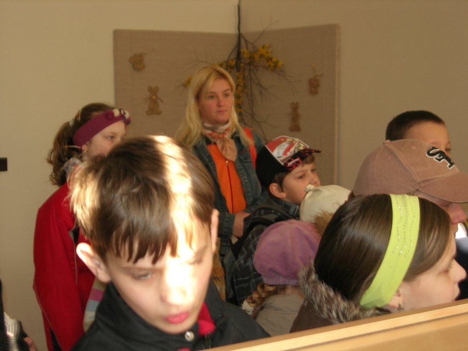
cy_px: 176
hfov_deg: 27.0
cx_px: 234
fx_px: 973
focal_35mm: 72
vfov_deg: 20.4
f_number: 3.7
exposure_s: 1/30
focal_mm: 14.9
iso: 64
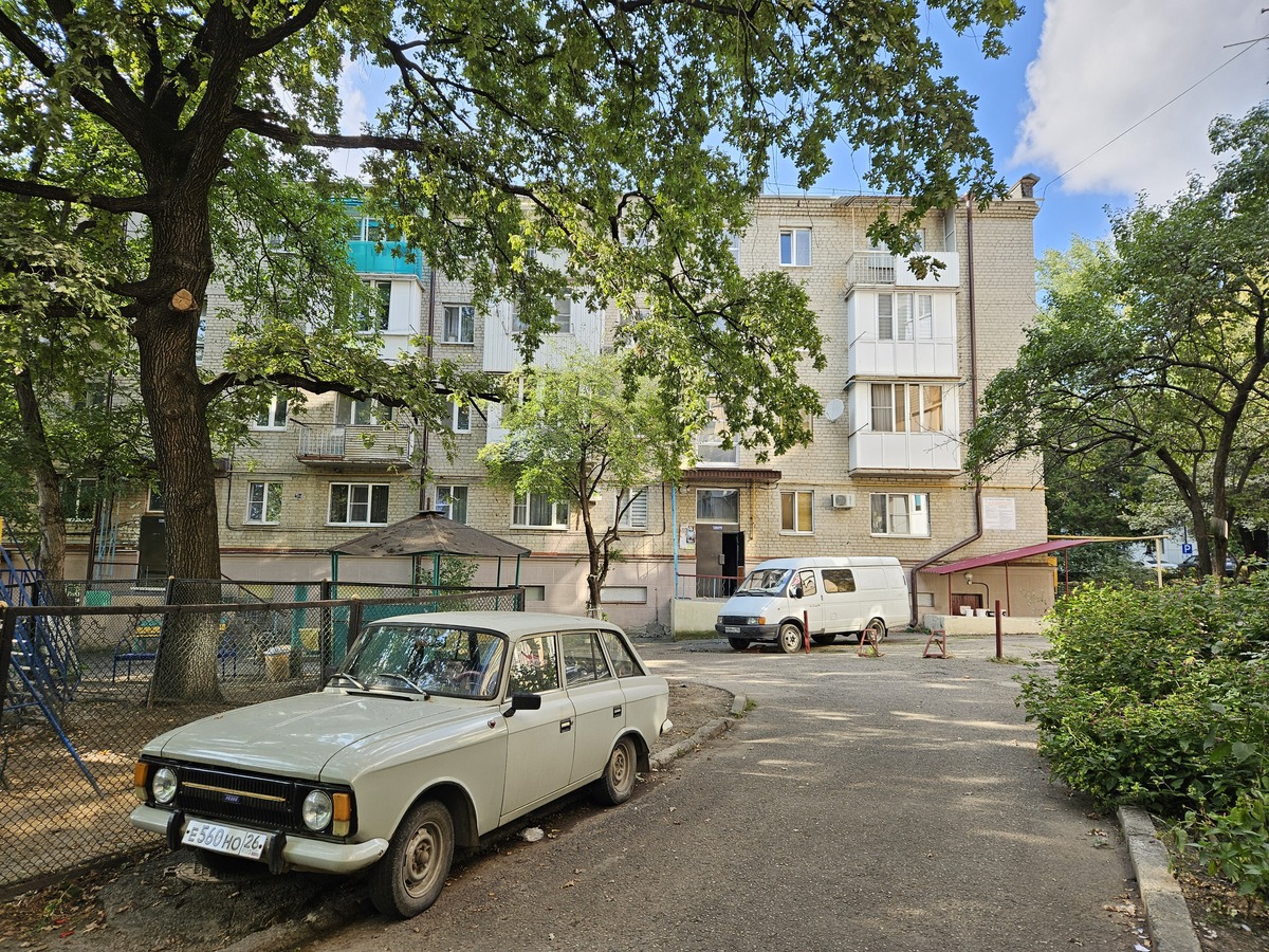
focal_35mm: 23
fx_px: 843
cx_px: 634
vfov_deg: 58.9
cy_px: 476
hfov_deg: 73.9
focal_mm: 5.4
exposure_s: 1/231
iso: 25
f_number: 1.8
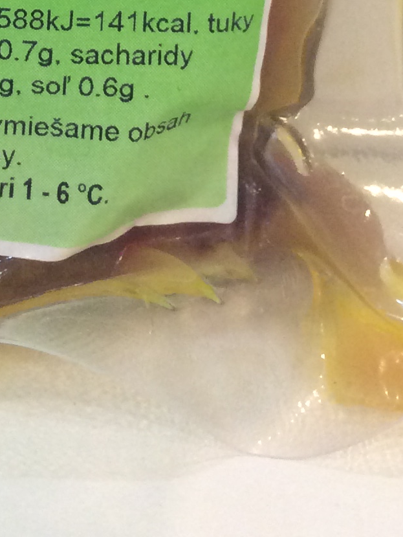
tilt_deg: -15.3
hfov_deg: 12.8
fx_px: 1769
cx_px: -34
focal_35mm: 114
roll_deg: -1.7
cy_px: -405
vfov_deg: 15.1
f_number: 2.2
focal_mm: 4.15
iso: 160
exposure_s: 1/33
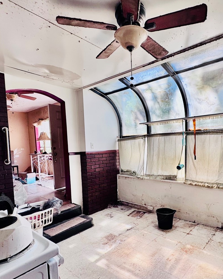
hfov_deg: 62.8
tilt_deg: -3.9
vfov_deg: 74.7
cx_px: 128
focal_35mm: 22
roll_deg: +2.8
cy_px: 159
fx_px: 182
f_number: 2.2
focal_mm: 2.22
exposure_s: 1/167
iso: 40
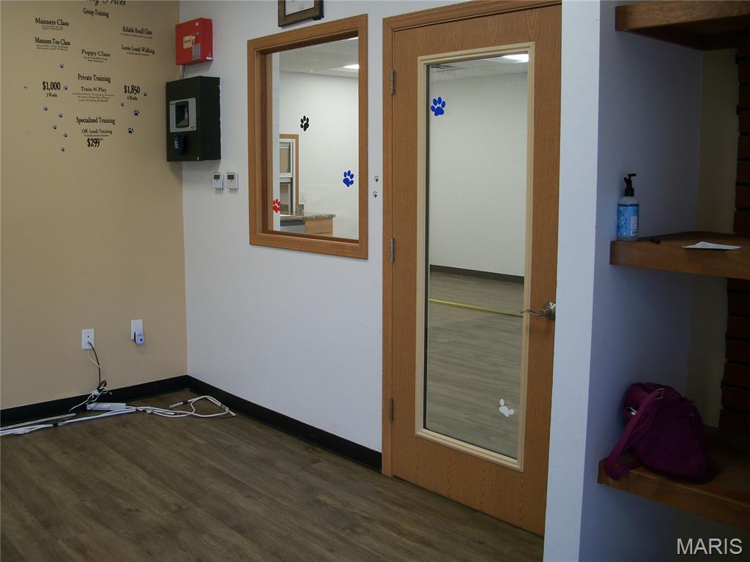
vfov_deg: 40.7
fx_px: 758
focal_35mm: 35
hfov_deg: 52.6
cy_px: 281
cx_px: 375
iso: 80
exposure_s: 1/30
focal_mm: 6.3
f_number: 3.1
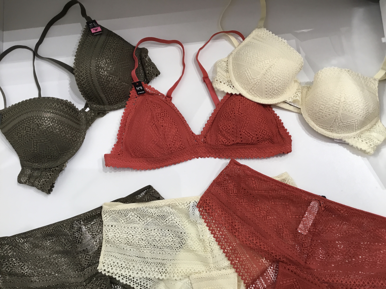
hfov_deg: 58.4
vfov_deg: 45.4
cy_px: 144
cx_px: 193
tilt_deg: -79.1
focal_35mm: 31
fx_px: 346
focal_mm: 3.3
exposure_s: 1/33
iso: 25
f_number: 2.4
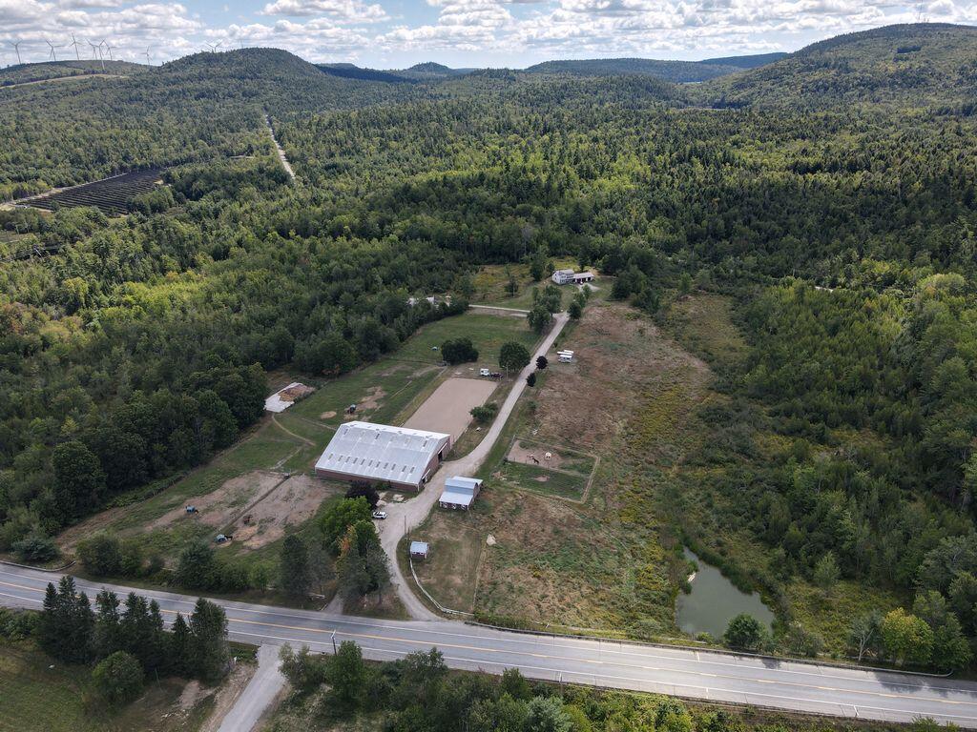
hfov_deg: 71.6
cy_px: 366
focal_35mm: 24
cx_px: 488
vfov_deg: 56.8
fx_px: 677
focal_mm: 4.5
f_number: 2.8
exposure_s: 1/350
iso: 100
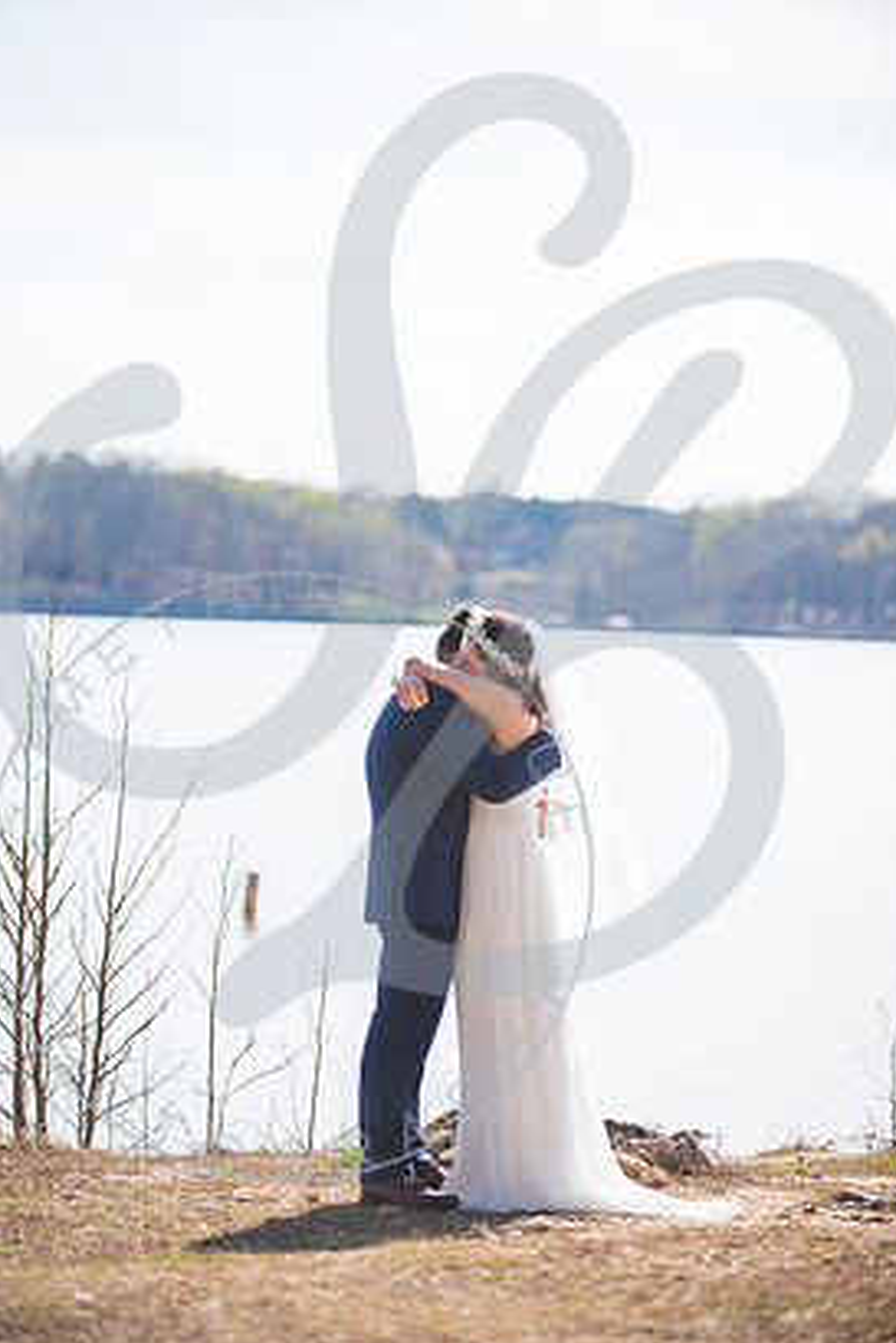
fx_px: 4923
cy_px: 627
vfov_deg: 15.5
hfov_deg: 10.4
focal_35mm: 132
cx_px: 437
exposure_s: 1/800
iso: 100
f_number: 2.8
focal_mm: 120
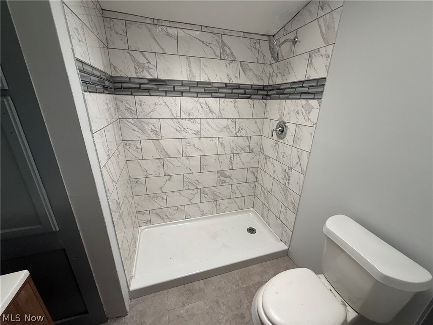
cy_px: 162
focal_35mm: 14
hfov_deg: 102.1
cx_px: 216
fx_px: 175
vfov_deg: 85.7
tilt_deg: -20.7
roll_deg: -1.7
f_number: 2.2
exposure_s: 1/120
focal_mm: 2.22
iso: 250
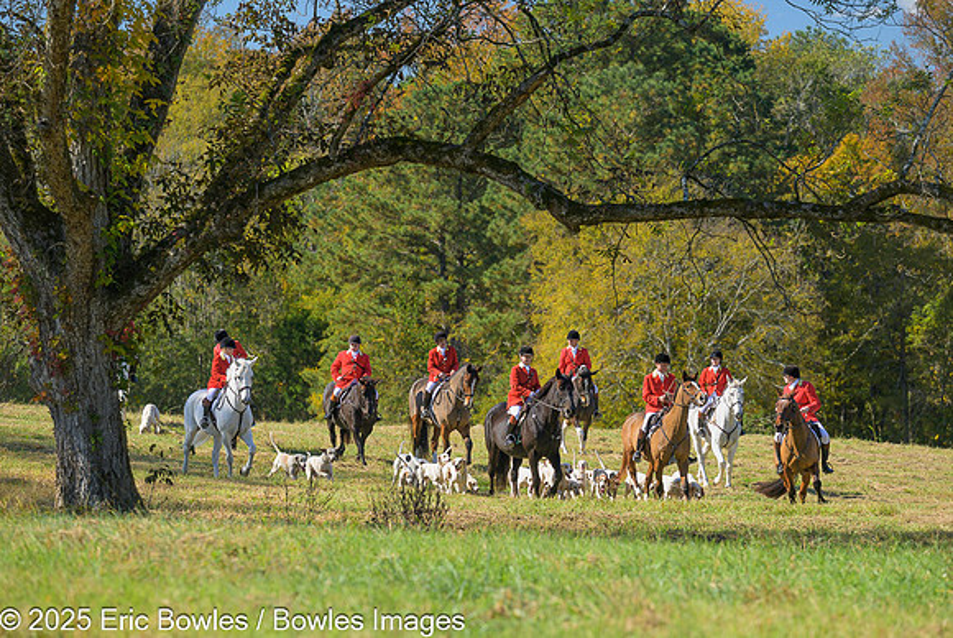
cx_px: 528
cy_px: 352
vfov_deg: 8.3
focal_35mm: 166
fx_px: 4398
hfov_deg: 12.4
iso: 200
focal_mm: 150
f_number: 4
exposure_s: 1/640
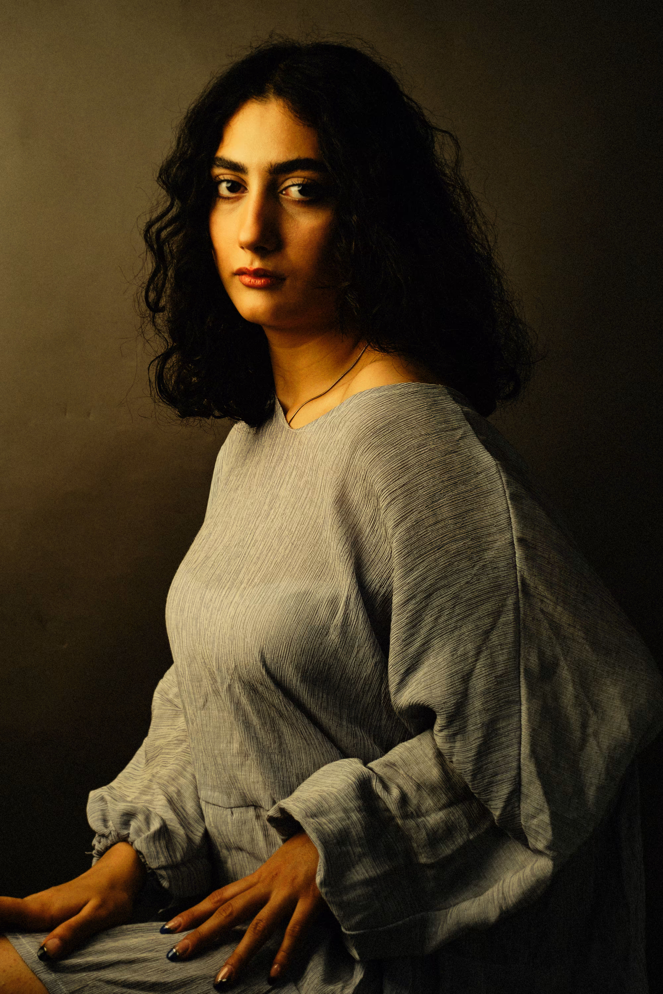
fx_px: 1464
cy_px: 497
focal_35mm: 53
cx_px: 332
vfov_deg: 37.5
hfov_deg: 25.5
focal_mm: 35
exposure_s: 1/160
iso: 200
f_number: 8
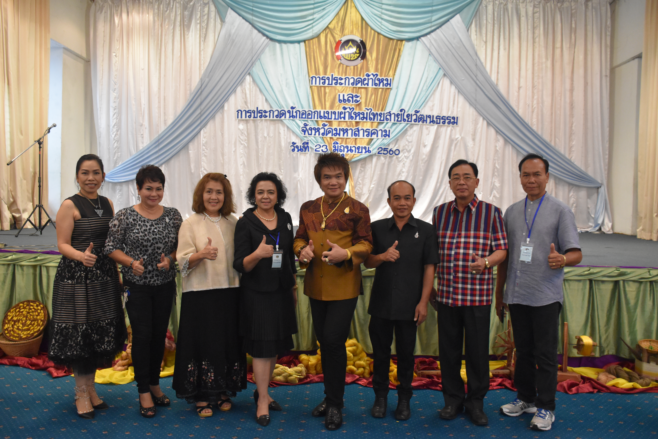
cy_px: 220
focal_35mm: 30
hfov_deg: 61.9
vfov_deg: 43.6
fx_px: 548
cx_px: 329
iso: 3200
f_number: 3.5
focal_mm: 20
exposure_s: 1/60
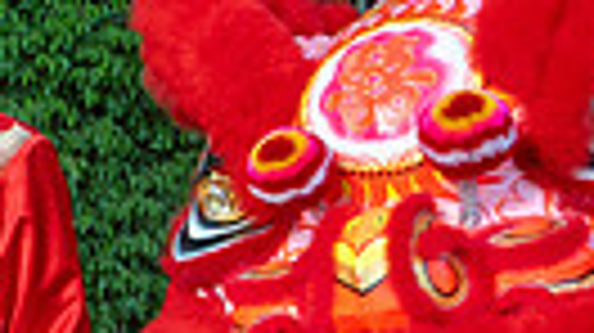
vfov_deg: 8.1
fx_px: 2313
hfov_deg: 13.4
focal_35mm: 147
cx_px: -410
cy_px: 403
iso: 500
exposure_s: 1/400
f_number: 4
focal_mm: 32
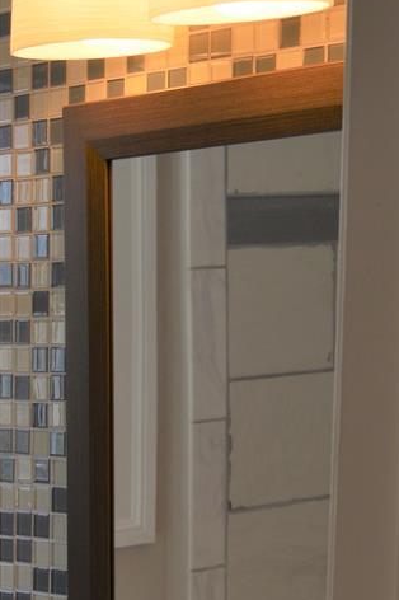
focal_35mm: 117
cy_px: 738
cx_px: -187
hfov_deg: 11.3
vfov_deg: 16.7
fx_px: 1948
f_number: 5.6
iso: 110
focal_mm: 24
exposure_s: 1/125
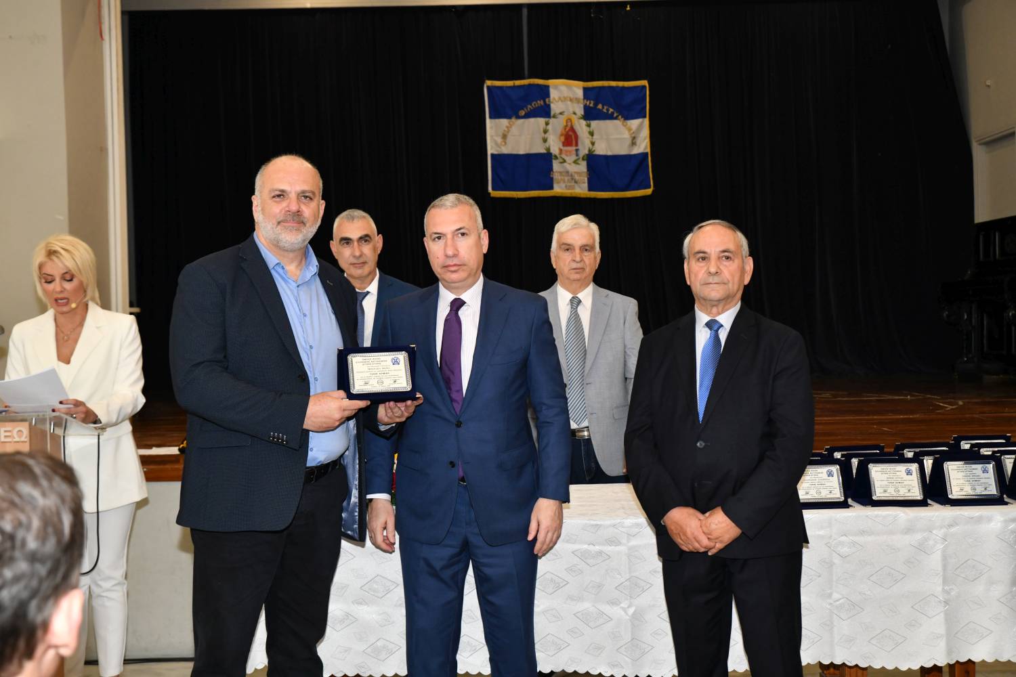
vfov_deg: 29.2
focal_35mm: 46
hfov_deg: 42.7
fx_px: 1298
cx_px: 508
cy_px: 338
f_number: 5
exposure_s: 1/200
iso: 1600
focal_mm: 46
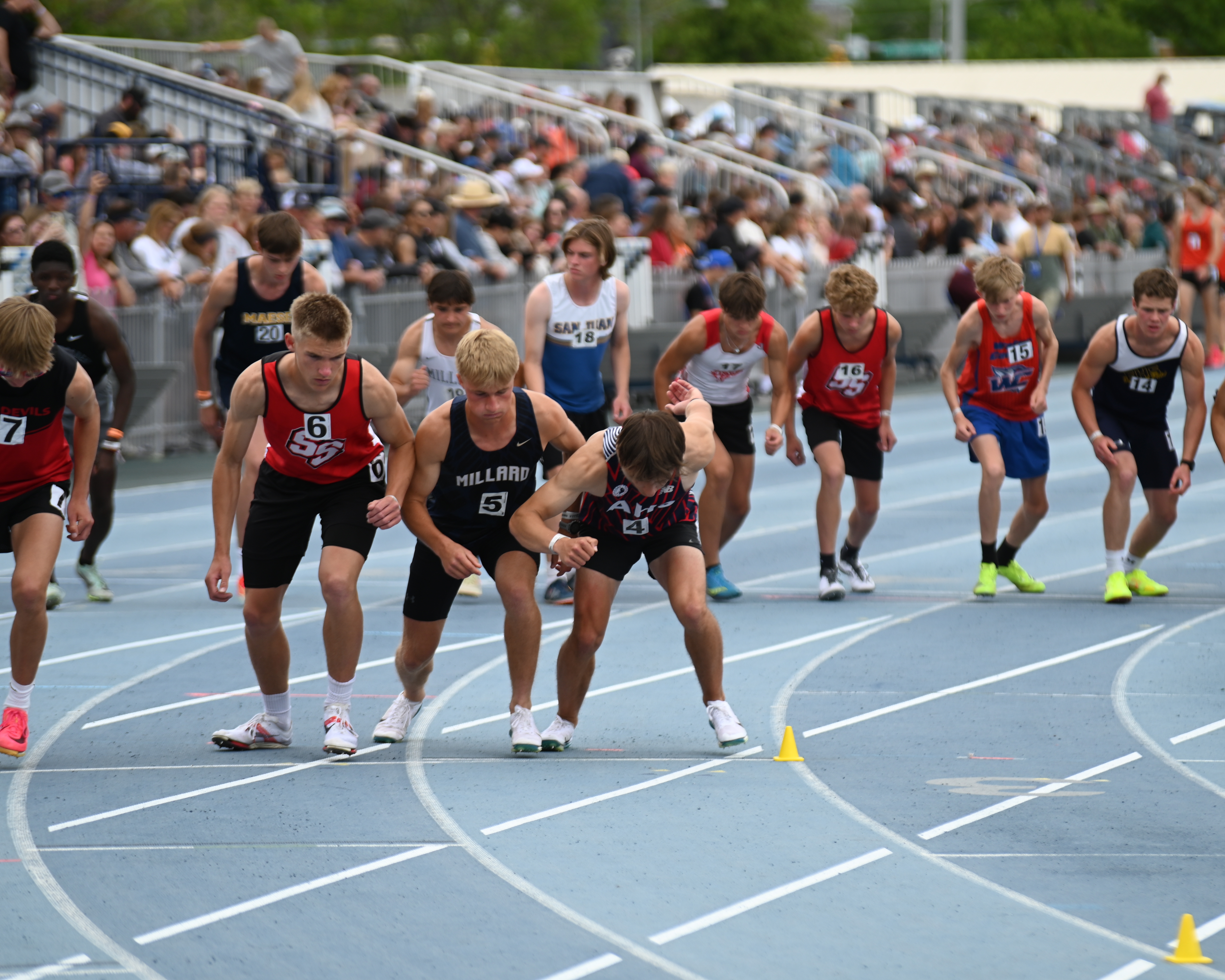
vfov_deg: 6.8
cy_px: 489
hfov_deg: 8.5
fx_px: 8194
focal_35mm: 226
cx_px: 673
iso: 220
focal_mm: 200
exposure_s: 1/1600
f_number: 3.5
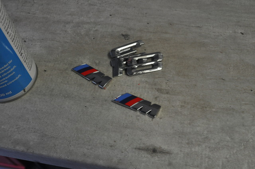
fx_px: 297
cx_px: 128
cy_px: 84
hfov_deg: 46.5
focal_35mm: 42
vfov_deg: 31.8
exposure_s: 1/50
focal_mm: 28
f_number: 4.5
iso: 800
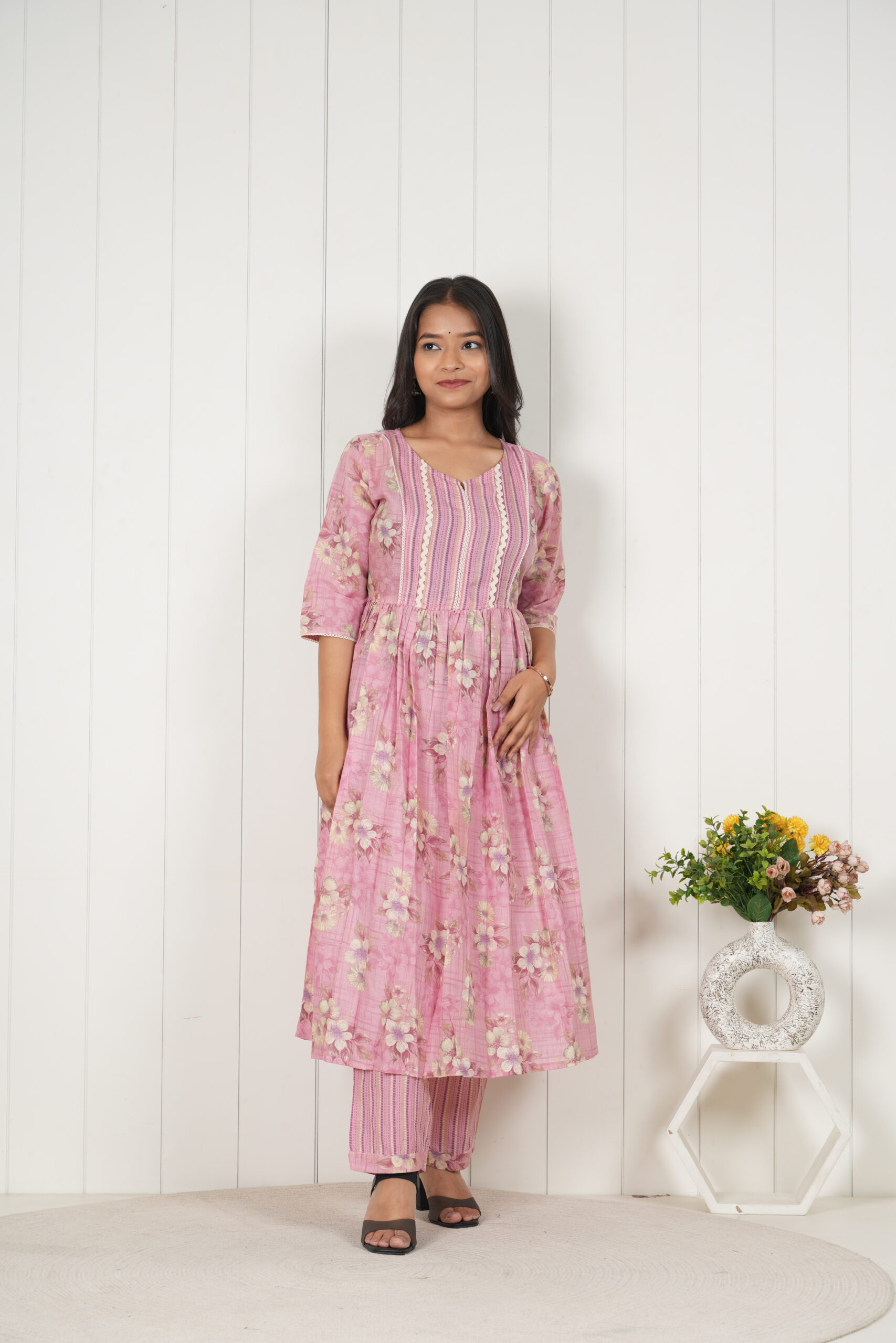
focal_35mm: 65
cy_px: 672
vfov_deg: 31.0
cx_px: 448
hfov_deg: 20.9
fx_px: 2426
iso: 125
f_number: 6.3
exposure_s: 1/125
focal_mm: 65
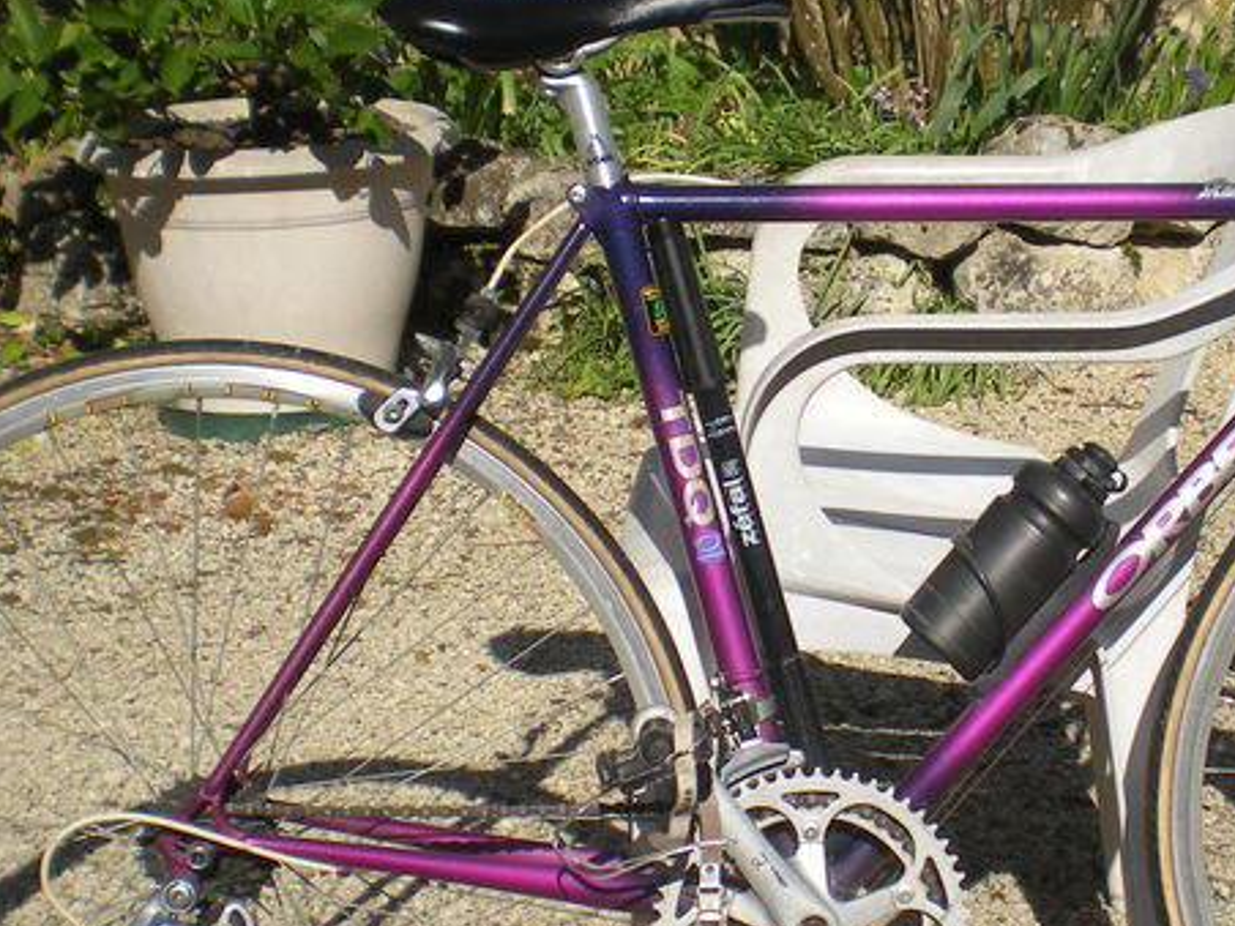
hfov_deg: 23.1
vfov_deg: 17.6
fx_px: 2997
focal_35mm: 84
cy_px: 524
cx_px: 883
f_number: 4.6
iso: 64
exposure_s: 1/710
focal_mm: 6.3
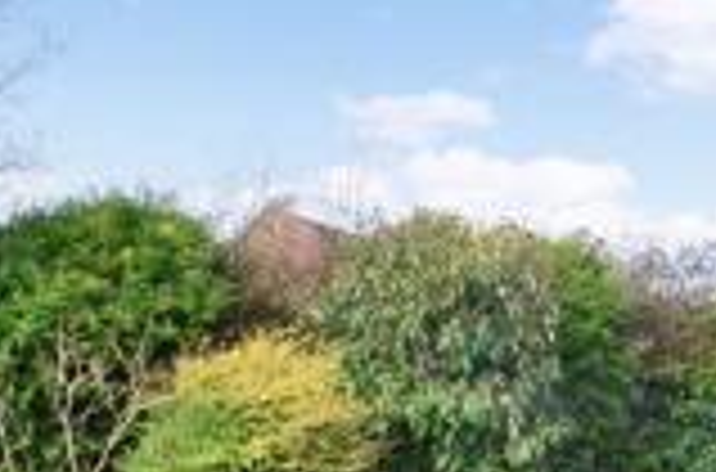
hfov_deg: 32.1
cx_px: 212
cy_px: 423
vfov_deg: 21.3
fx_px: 1229
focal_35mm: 62
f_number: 13
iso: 640
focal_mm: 10
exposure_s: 1/160
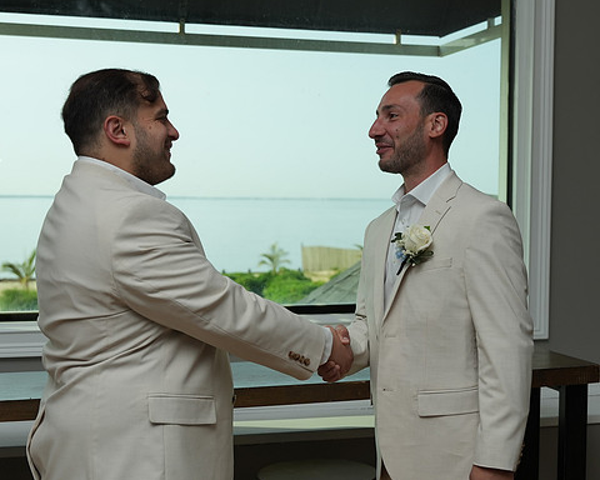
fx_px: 1048
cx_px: 312
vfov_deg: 25.8
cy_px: 239
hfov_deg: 32.0
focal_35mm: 59
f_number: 3.5
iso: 320
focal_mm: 34.7
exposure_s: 1/200
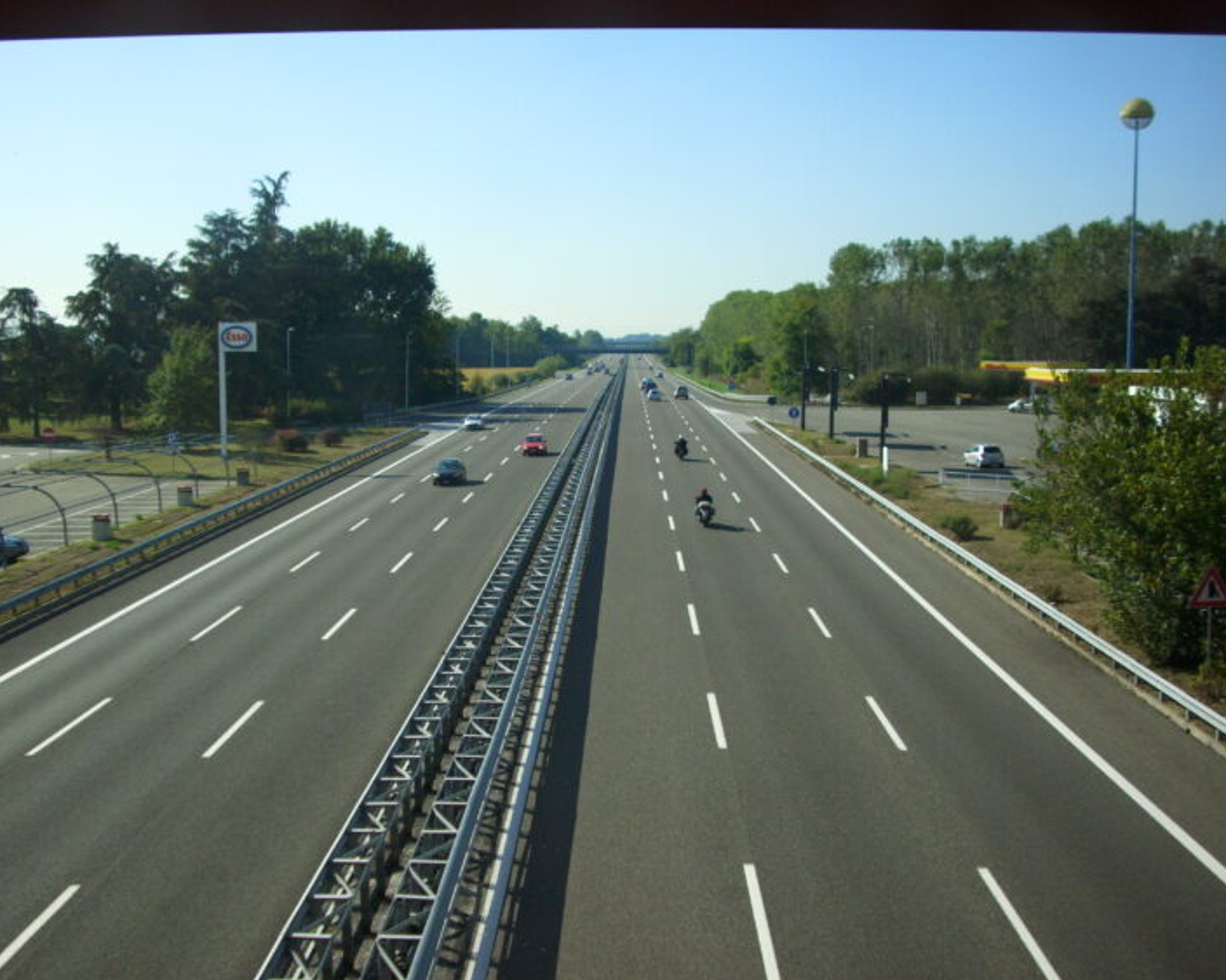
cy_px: 500
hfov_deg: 54.2
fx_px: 1197
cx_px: 596
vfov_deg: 44.5
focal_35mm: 33
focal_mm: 6.2
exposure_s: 1/218
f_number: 5.6
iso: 50
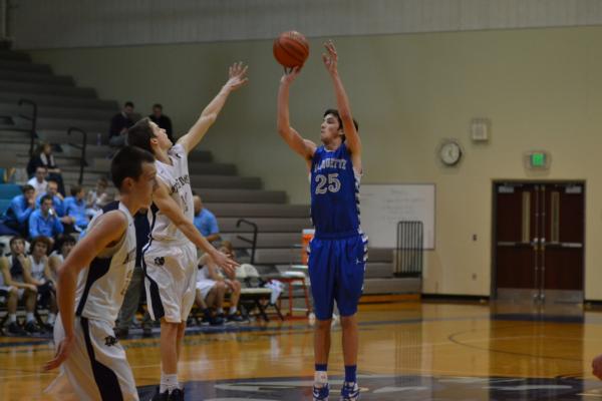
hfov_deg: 15.9
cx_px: 301
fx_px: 2157
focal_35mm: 129
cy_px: 200
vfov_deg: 10.6
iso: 1800
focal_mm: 86
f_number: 2.8
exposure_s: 1/500
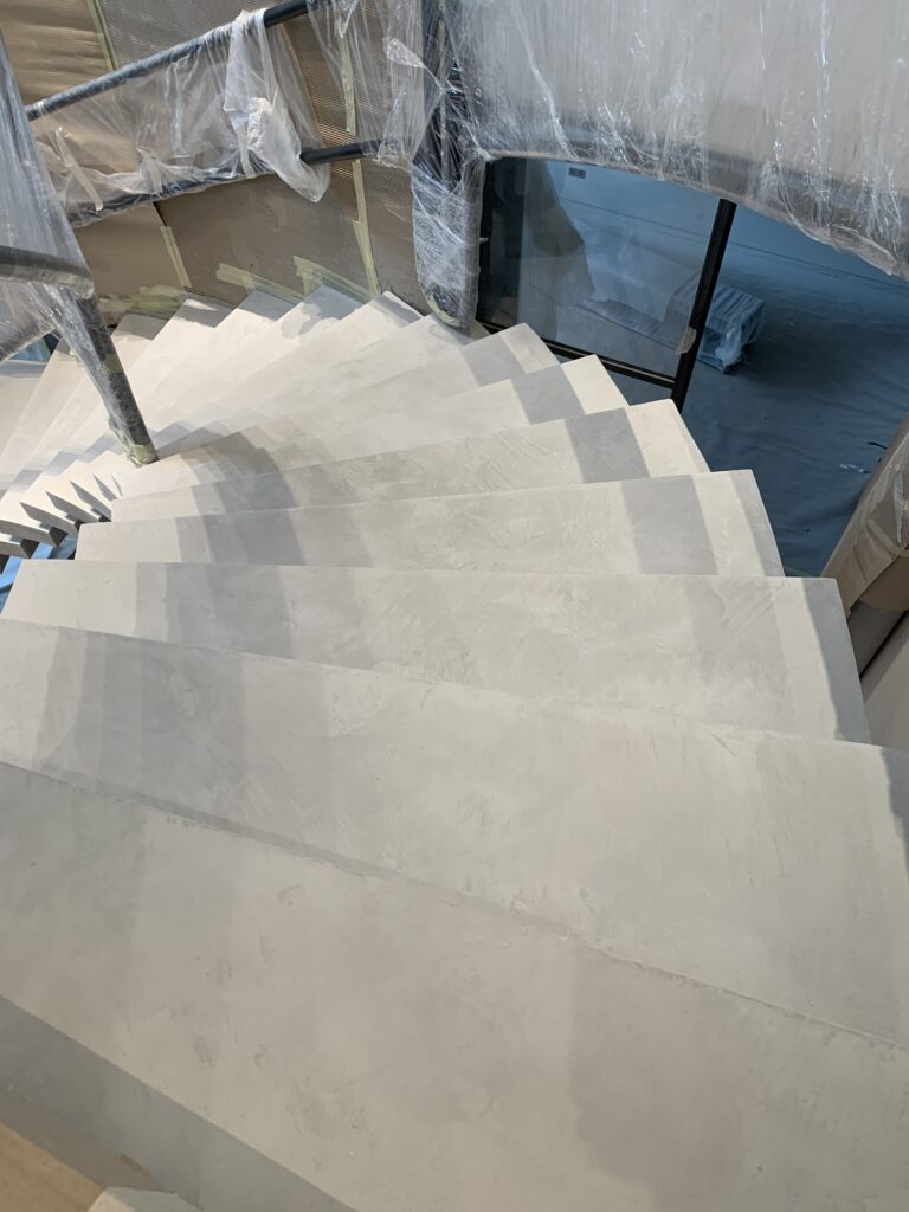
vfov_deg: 67.3
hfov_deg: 53.1
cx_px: 454
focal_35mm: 26
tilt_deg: -53.0
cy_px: 606
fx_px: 910
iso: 64
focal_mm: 4.25
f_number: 1.8
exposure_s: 1/121
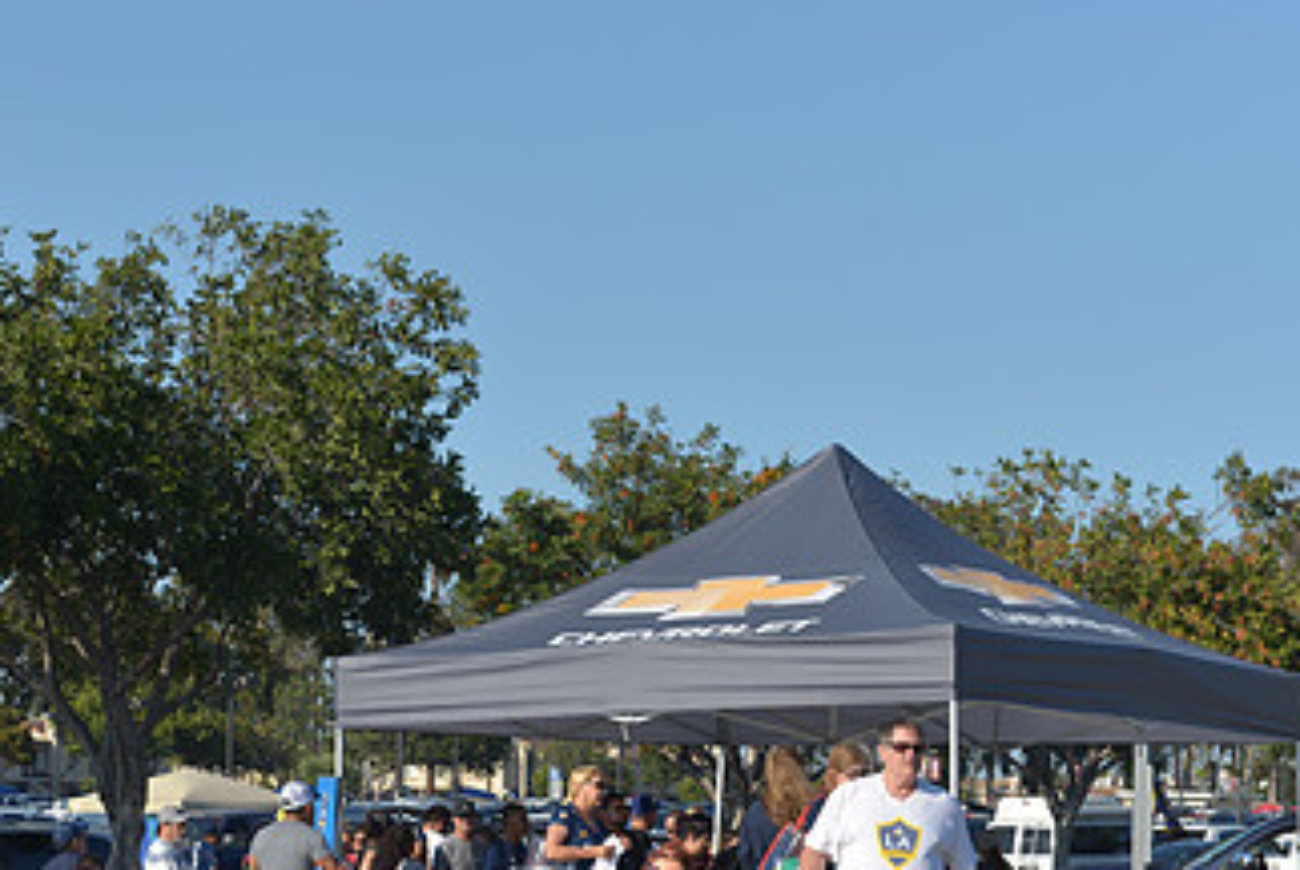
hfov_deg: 19.6
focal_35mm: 104
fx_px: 3759
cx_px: 427
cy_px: 687
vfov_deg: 13.1
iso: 100
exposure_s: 1/320
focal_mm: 58
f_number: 8
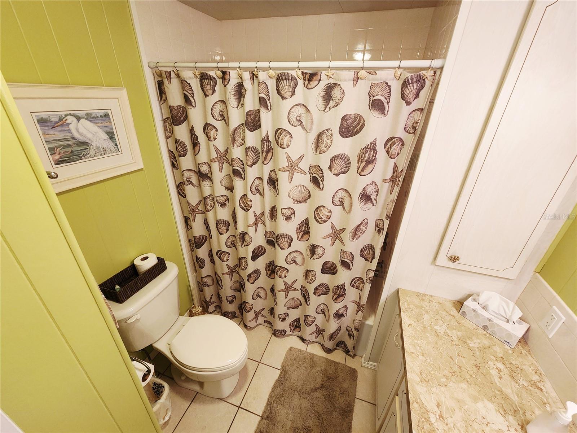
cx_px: 288
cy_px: 216
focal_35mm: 13
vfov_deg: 89.9
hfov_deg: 106.2
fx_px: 217
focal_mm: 2.2
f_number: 2.2
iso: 400
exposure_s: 1/60
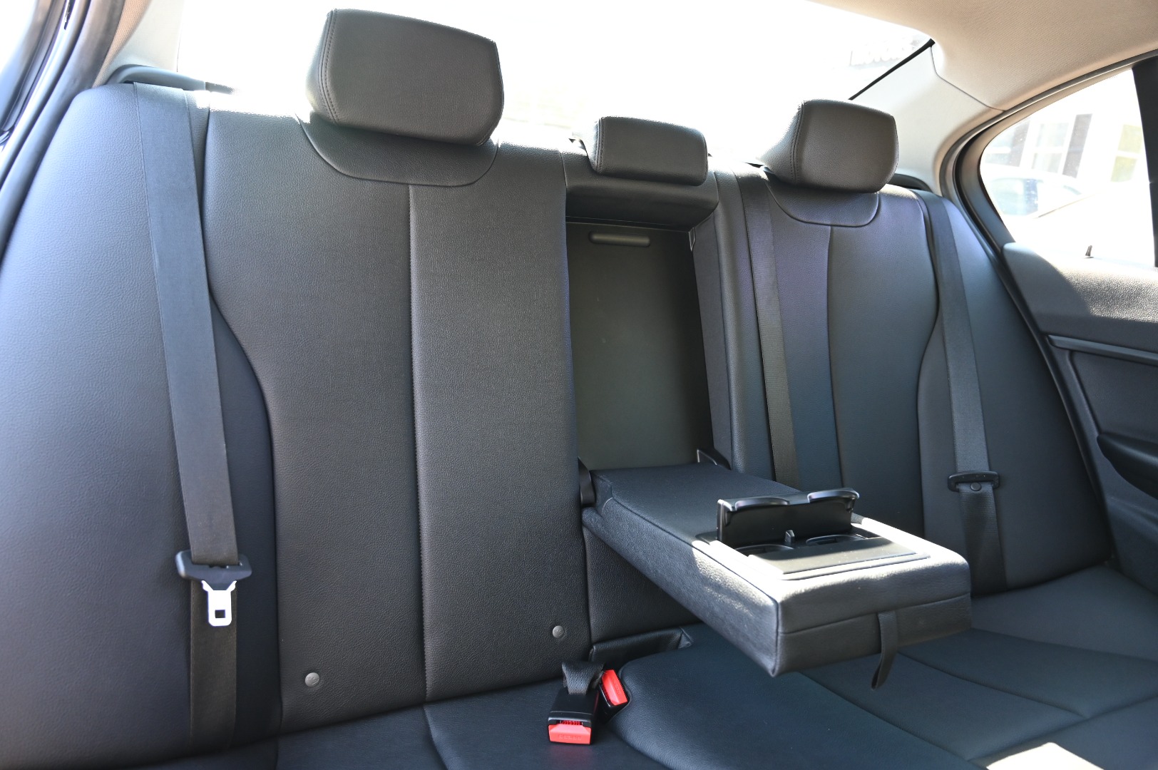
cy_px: 385
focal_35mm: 24
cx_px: 579
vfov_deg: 53.1
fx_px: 771
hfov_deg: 73.8
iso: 1800
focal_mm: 24
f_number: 4
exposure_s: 1/125
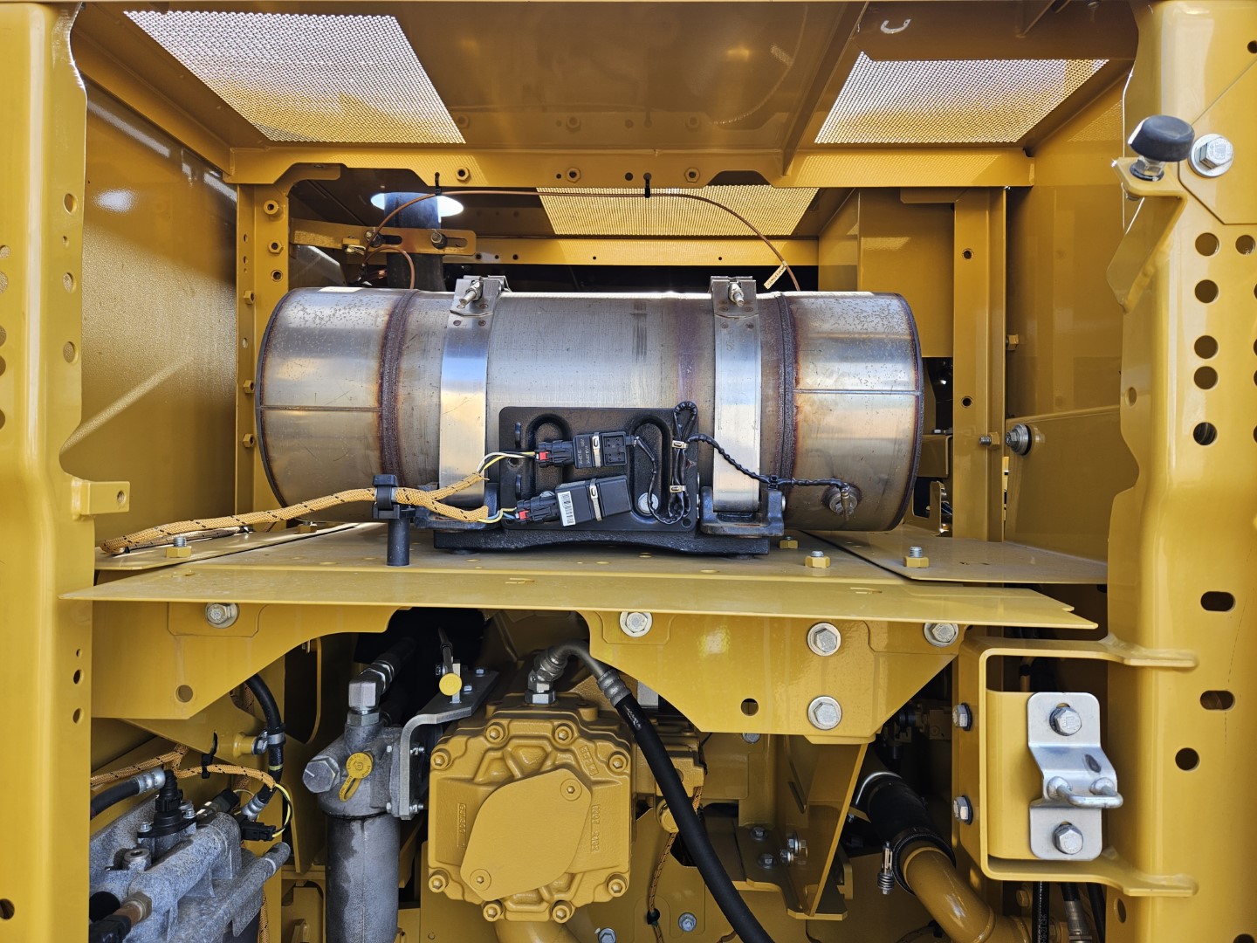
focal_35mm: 23
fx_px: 835
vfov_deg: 58.9
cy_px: 472
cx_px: 628
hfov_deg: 73.9
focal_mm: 5.4
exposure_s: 1/116
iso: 25
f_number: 1.8
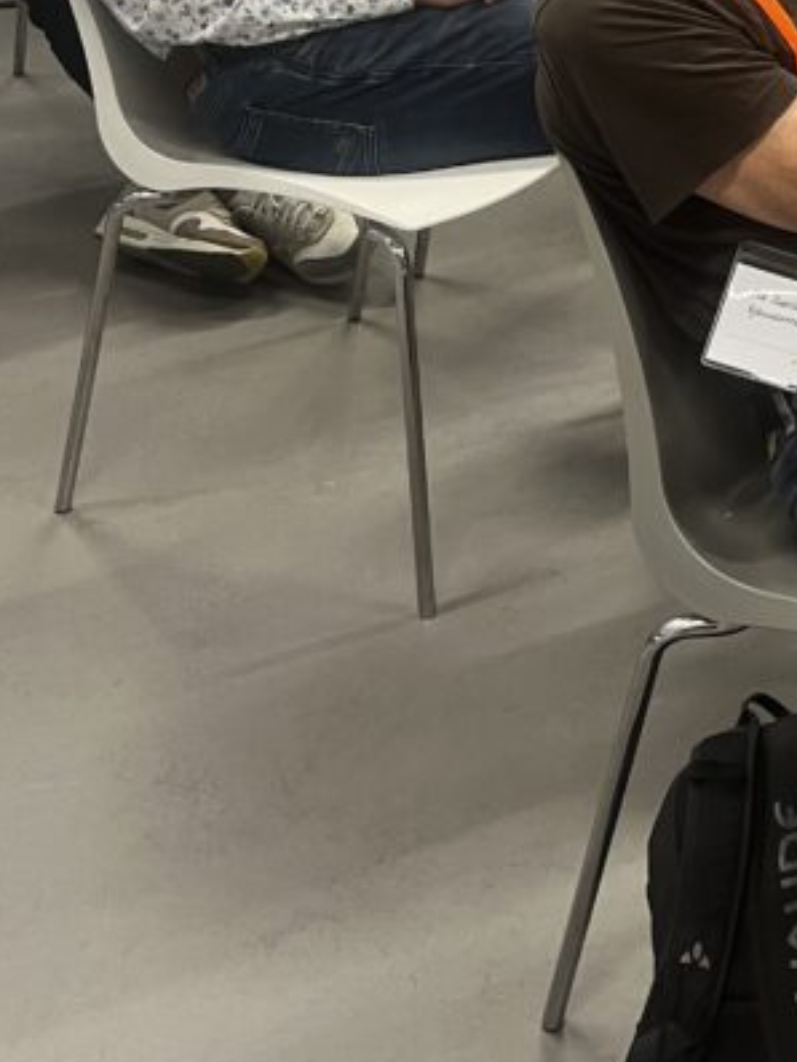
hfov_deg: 20.2
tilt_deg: -15.1
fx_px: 2056
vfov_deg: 25.6
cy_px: -246
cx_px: 1016
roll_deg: -0.5
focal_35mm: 67
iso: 64
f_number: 1.6
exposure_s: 1/50
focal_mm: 5.1
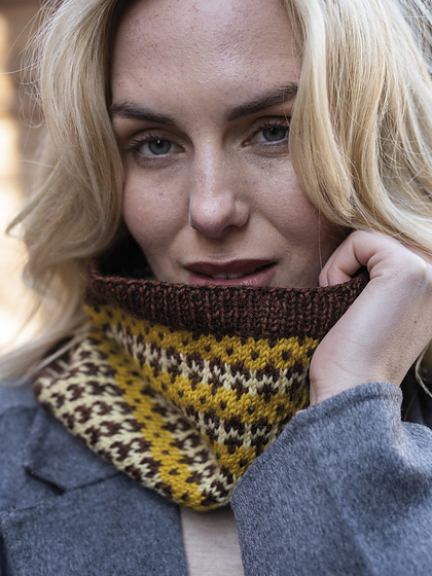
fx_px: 915
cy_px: 326
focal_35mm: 55
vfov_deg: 34.9
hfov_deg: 26.6
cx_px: 217
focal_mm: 50
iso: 400
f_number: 4
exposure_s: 1/200
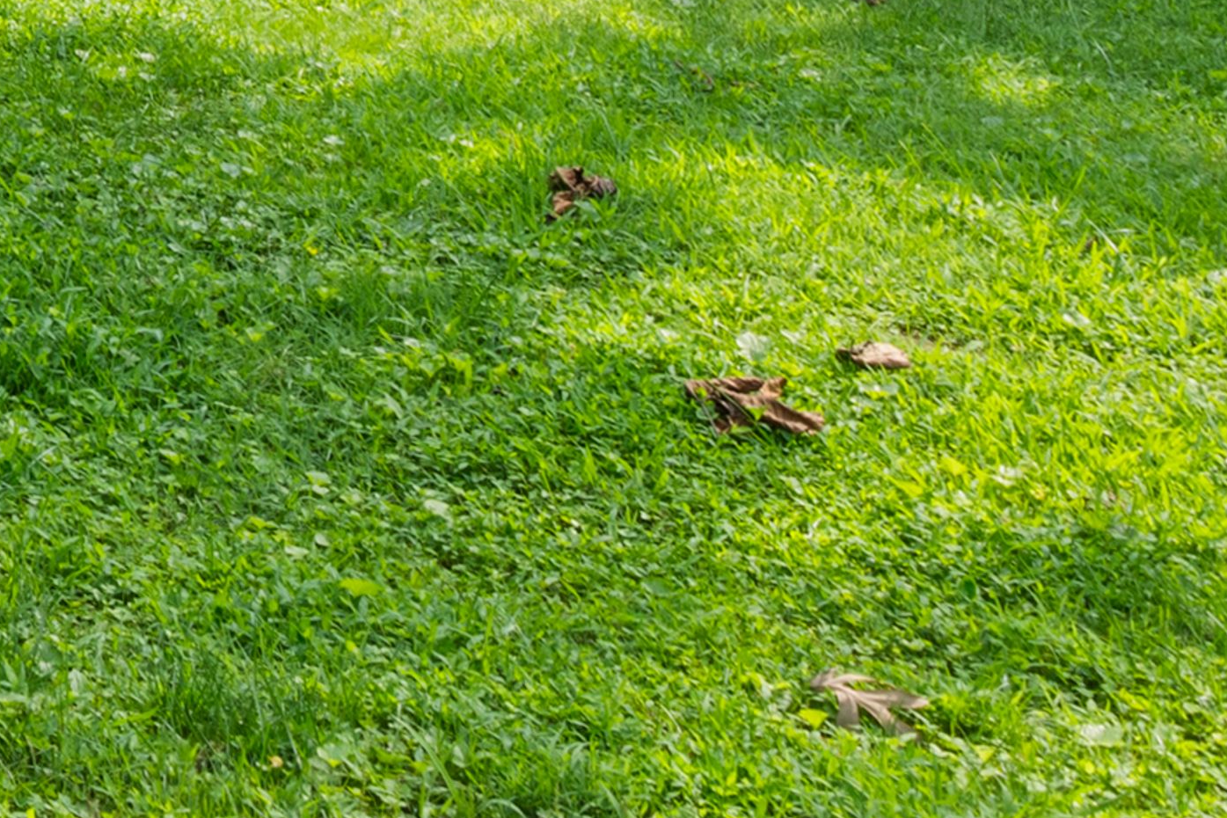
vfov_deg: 10.7
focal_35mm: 109
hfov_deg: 12.5
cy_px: -1133
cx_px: -2061
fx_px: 3715
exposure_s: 1/40
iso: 160
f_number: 9
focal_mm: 16
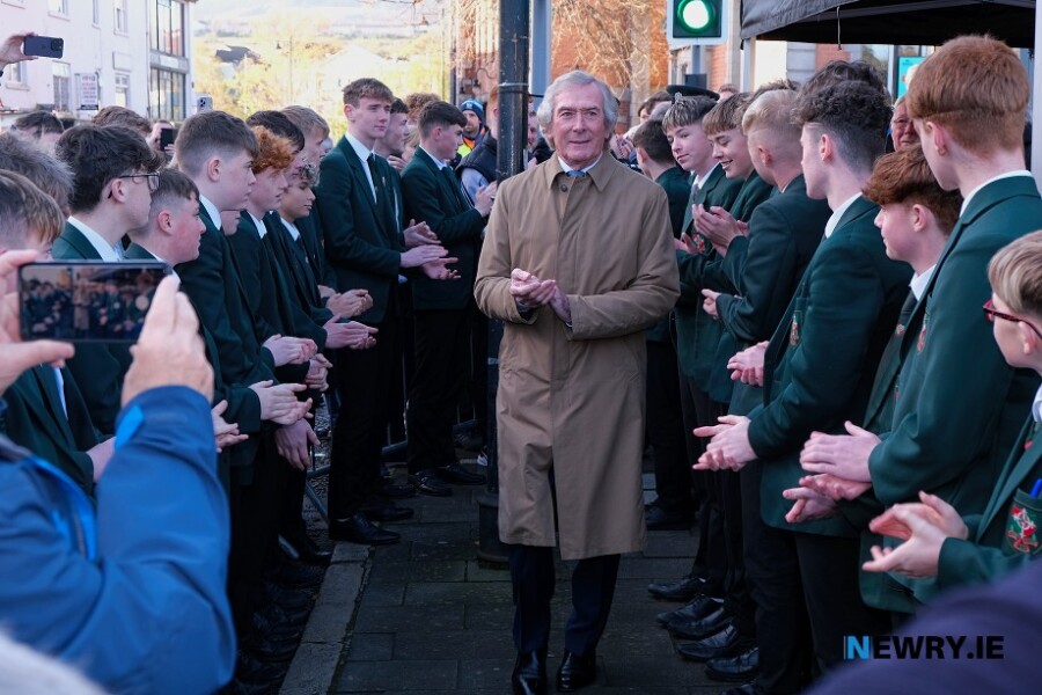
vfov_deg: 26.5
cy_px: 348
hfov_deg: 38.9
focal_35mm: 51
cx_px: 521
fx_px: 1476
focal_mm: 34.3
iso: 400
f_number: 5
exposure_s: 1/125
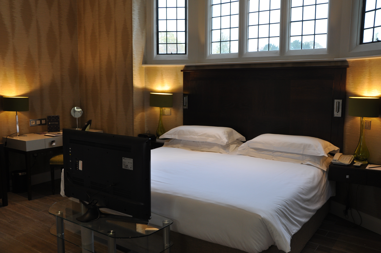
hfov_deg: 57.3
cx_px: 190
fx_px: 349
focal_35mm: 33
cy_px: 126
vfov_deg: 39.9
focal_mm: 22
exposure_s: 1/30
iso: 320
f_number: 5.6
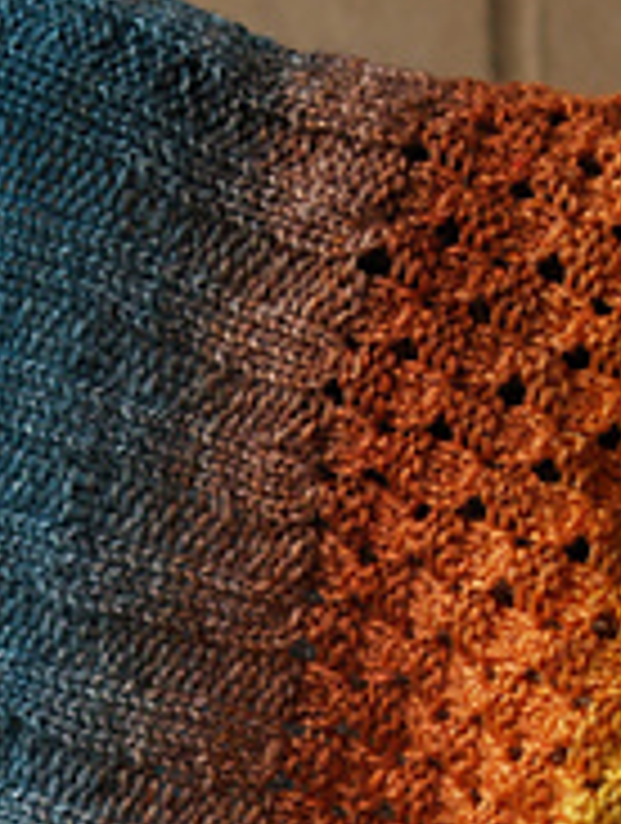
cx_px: 320
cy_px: 874
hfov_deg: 4.0
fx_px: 8819
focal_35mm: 370
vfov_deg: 5.3
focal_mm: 53
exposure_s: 1/160
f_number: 4.5
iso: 100
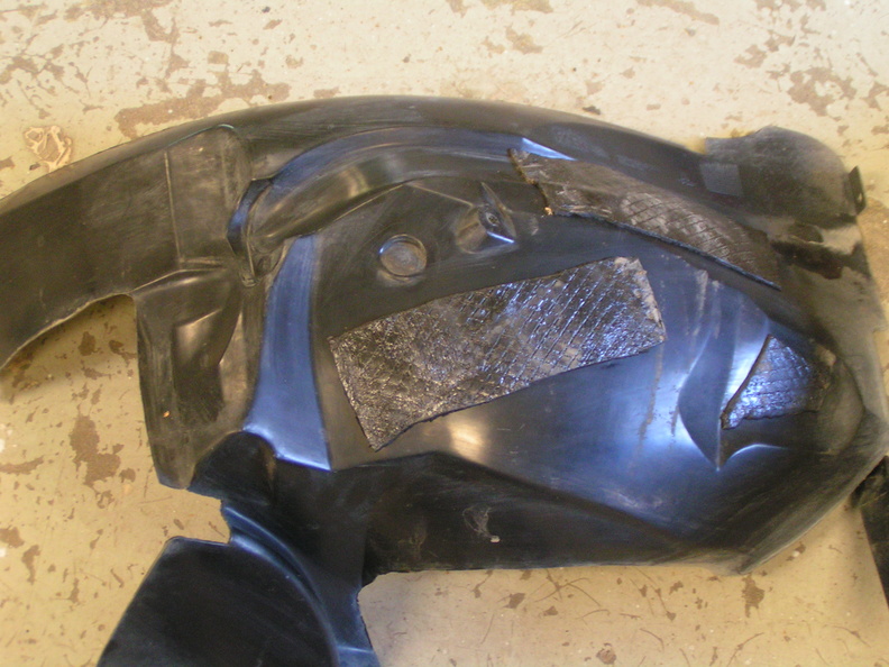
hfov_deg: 33.8
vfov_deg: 25.7
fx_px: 1464
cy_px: 334
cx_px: 444
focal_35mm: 57
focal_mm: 8.7
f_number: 3.2
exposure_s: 1/10
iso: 200
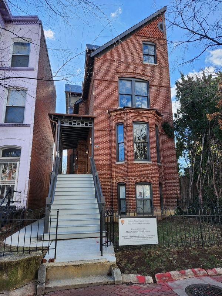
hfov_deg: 58.9
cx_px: 111
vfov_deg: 73.9
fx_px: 197
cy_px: 148
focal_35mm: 23
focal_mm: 5.54
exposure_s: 1/545
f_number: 1.8
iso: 25
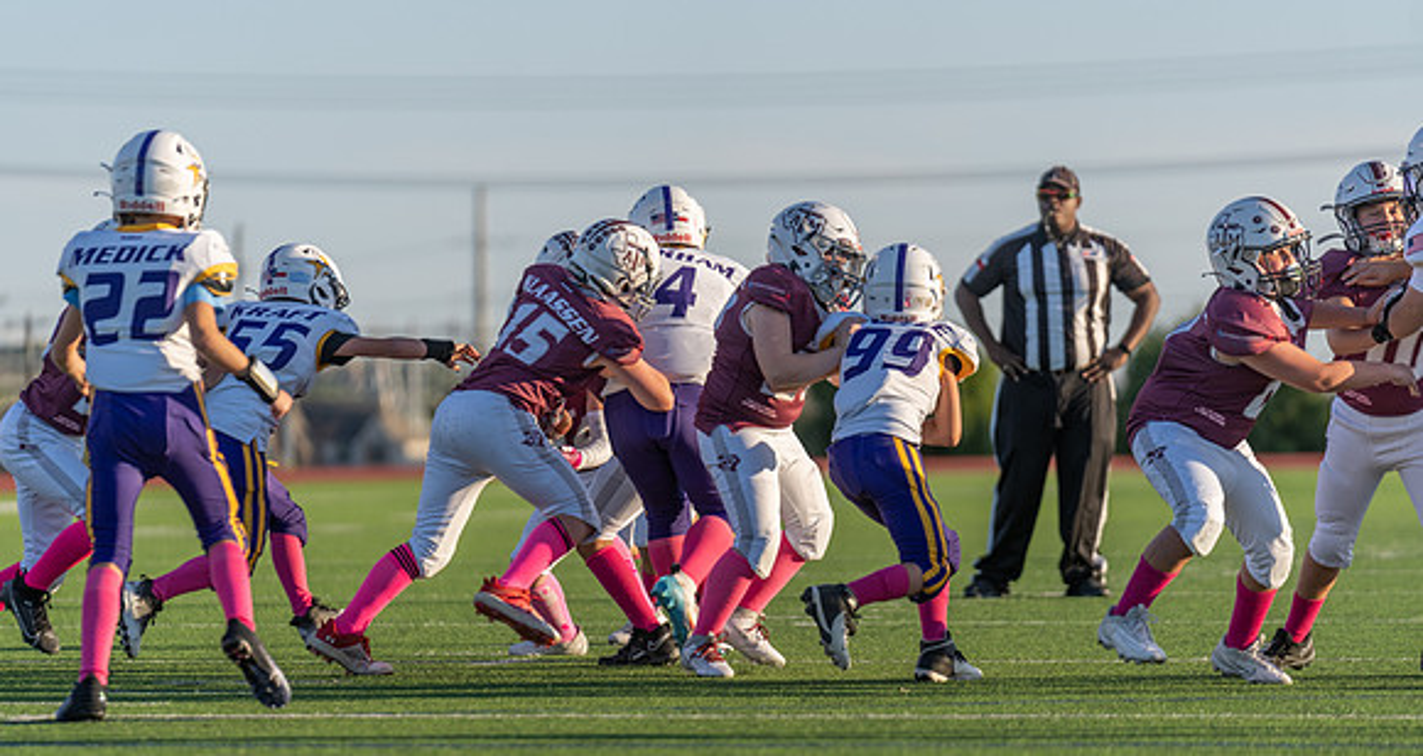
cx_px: 707
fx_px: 7996
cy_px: 474
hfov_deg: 10.2
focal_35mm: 215
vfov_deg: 5.4
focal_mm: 200
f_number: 2.8
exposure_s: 1/1000
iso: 100
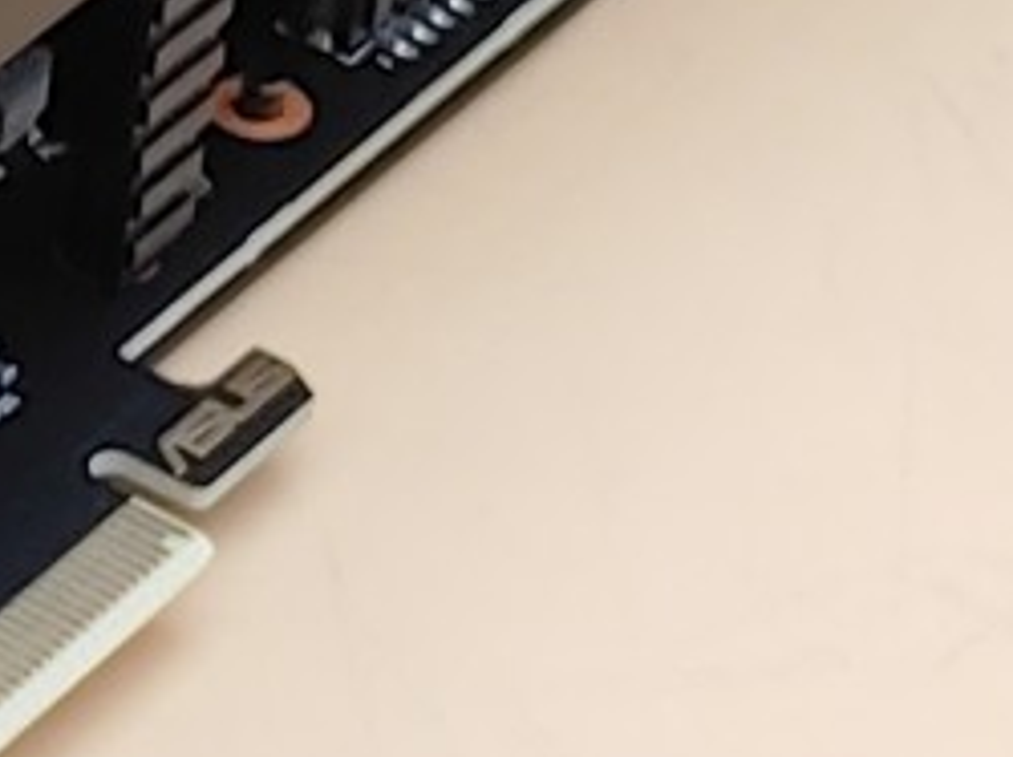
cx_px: -883
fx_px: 6578
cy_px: 219
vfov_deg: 6.6
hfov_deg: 8.4
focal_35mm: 225
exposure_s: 1/120
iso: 50
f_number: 1.8
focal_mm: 4.36
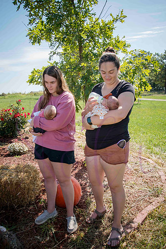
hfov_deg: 42.3
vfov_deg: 60.3
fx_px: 214
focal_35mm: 31
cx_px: 83
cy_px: 124
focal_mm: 31
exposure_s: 1/500
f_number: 10
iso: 400
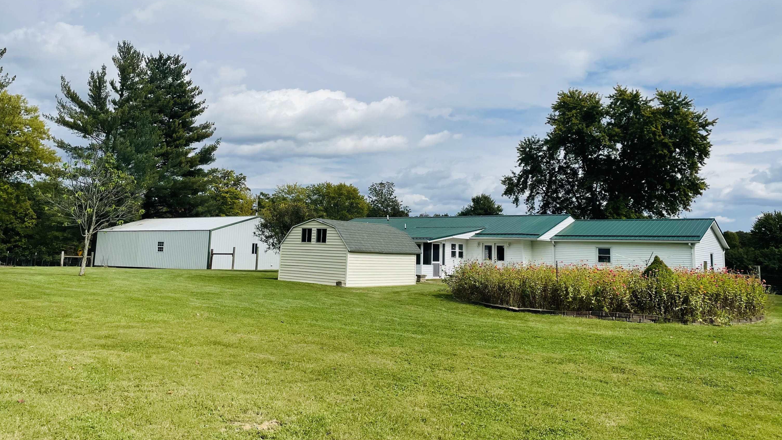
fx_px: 601
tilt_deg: +7.6
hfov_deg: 66.1
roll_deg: -2.1
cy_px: 172
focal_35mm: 29
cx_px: 387
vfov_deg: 40.0
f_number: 1.6
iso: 32
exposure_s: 1/7813
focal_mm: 4.2
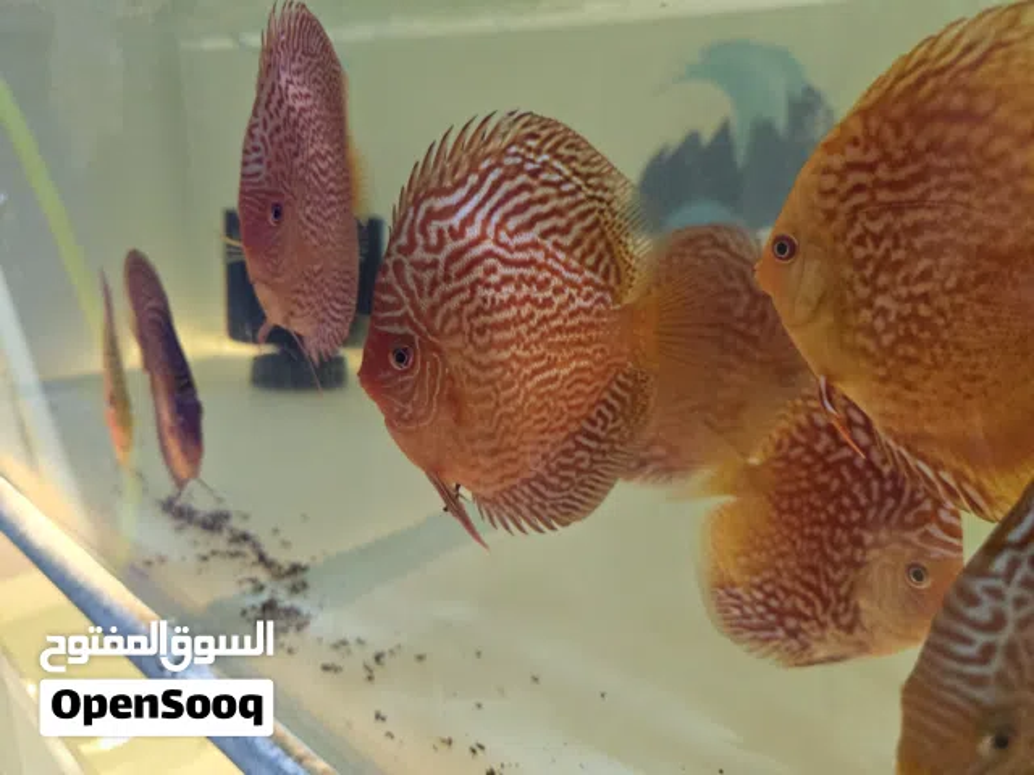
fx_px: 687
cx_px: 517
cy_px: 388
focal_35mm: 23
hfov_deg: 73.9
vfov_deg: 58.9
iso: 500
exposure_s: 1/100
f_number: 1.7
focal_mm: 6.3
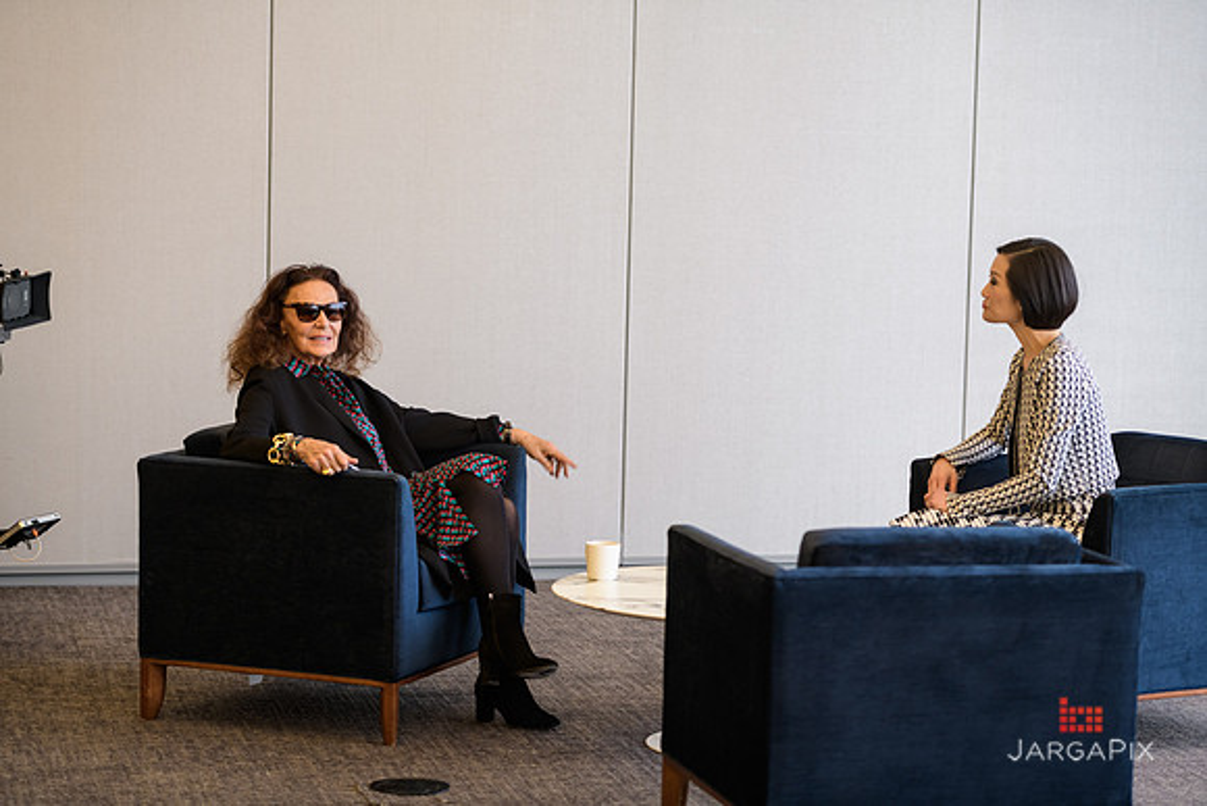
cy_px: 403
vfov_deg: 14.4
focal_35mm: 95
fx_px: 3186
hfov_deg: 21.5
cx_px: 604
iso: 800
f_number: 3.2
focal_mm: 95
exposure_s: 1/200
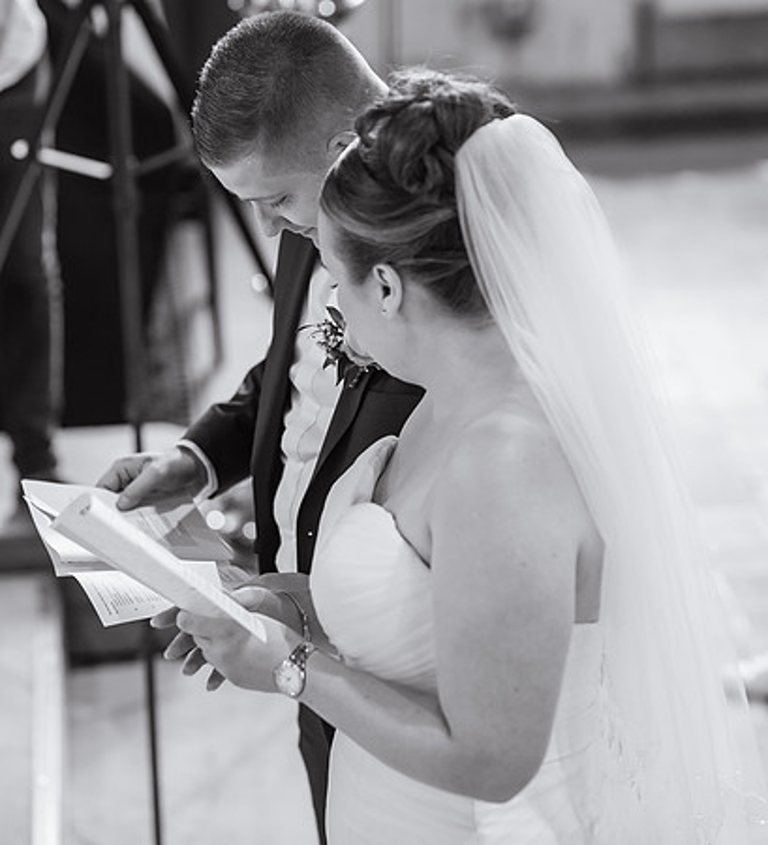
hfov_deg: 13.1
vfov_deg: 14.4
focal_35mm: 127
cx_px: 367
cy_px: 372
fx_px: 3352
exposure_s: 1/100
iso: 1250
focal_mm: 85
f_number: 2
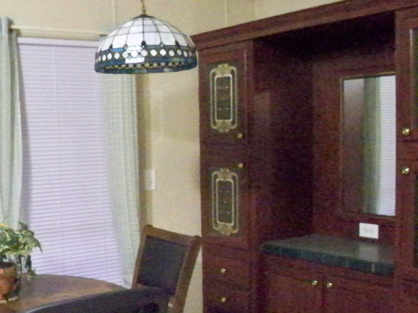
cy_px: 199
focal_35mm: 51
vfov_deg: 28.4
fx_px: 616
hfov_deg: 37.0
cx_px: 131
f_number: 3.1
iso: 3200
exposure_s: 1/60
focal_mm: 6.3
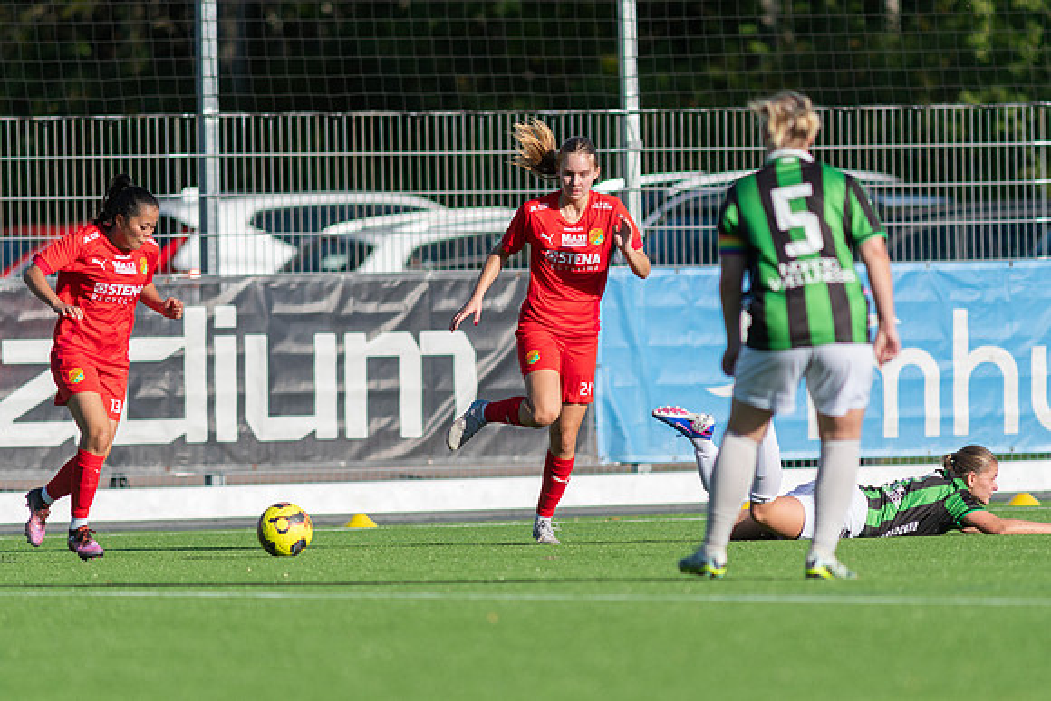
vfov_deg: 3.1
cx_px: 526
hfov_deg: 4.6
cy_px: 350
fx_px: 13140
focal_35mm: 450
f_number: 3.2
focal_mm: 300
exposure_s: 1/2000
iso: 100
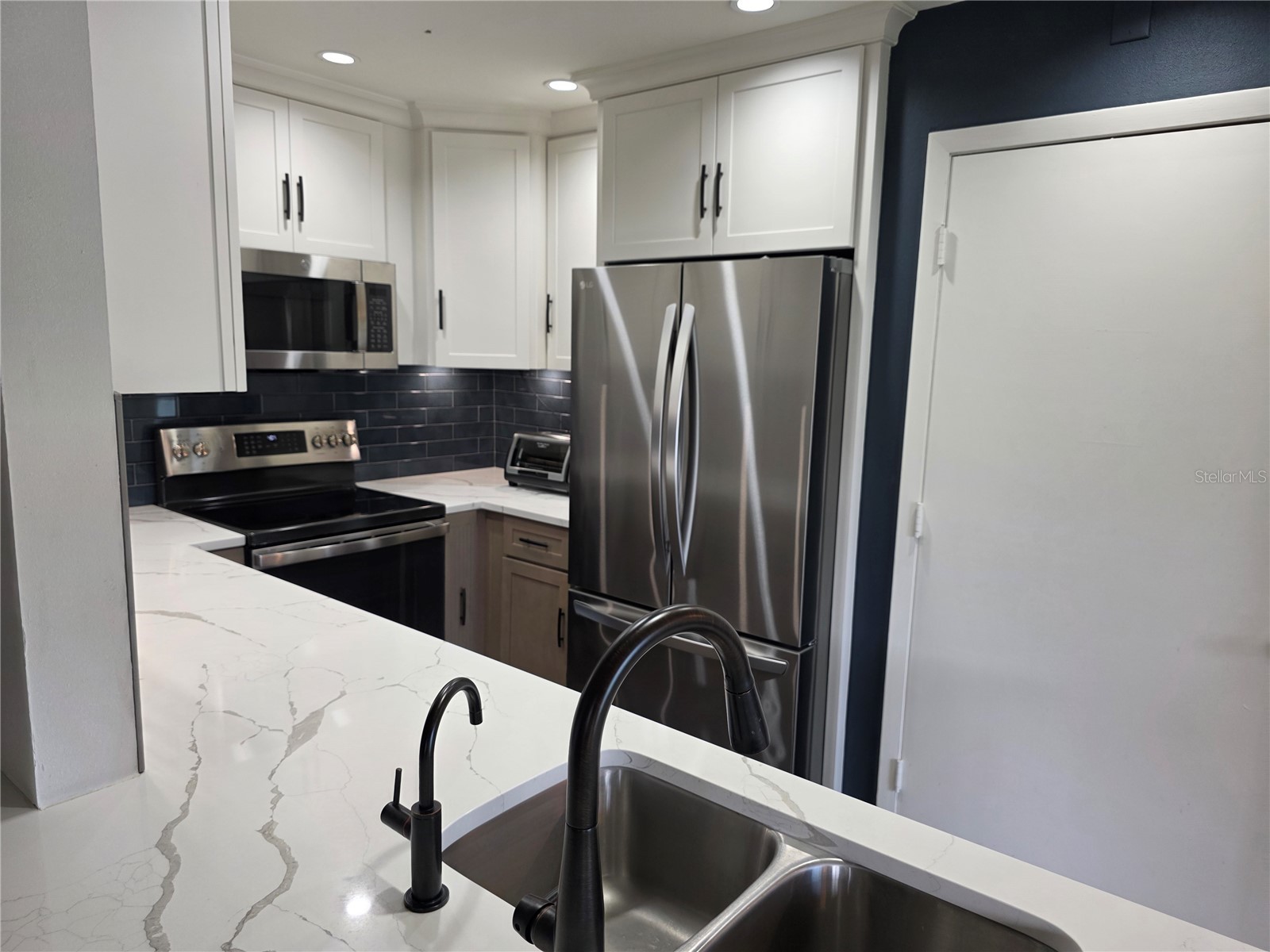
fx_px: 844
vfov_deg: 58.9
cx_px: 635
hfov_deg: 73.9
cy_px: 476
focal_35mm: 23
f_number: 1.7
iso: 80
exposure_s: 1/120
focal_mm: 6.3
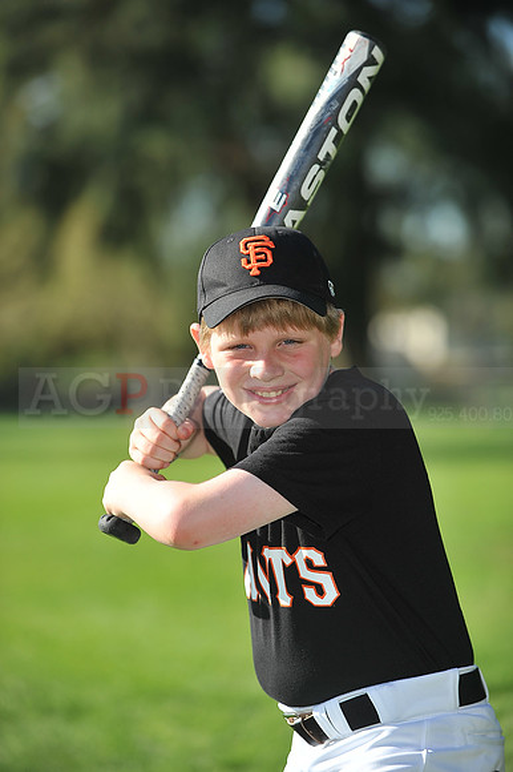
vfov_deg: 10.3
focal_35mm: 200
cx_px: 256
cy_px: 386
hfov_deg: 6.9
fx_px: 4280
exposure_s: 1/1600
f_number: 4
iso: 200
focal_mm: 200
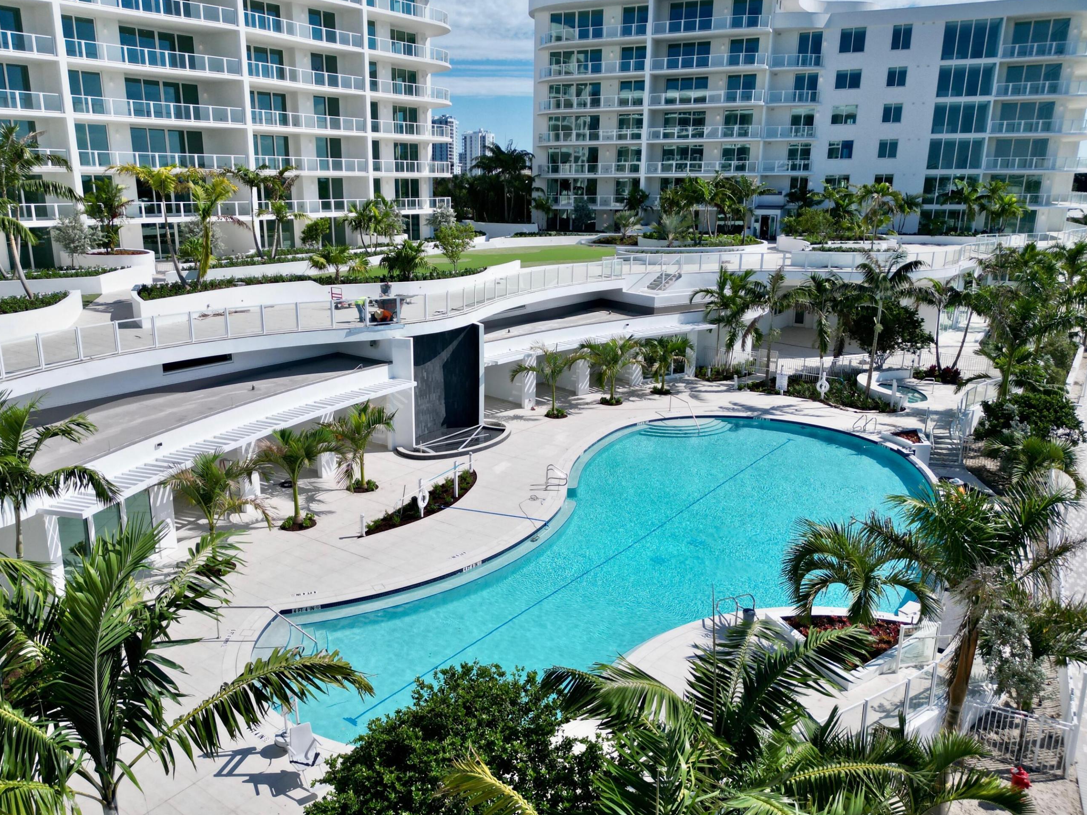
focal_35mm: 27
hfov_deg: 65.2
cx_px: 487
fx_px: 848
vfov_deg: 51.4
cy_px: 414
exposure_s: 1/5000
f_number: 1.7
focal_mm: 6.72
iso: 140
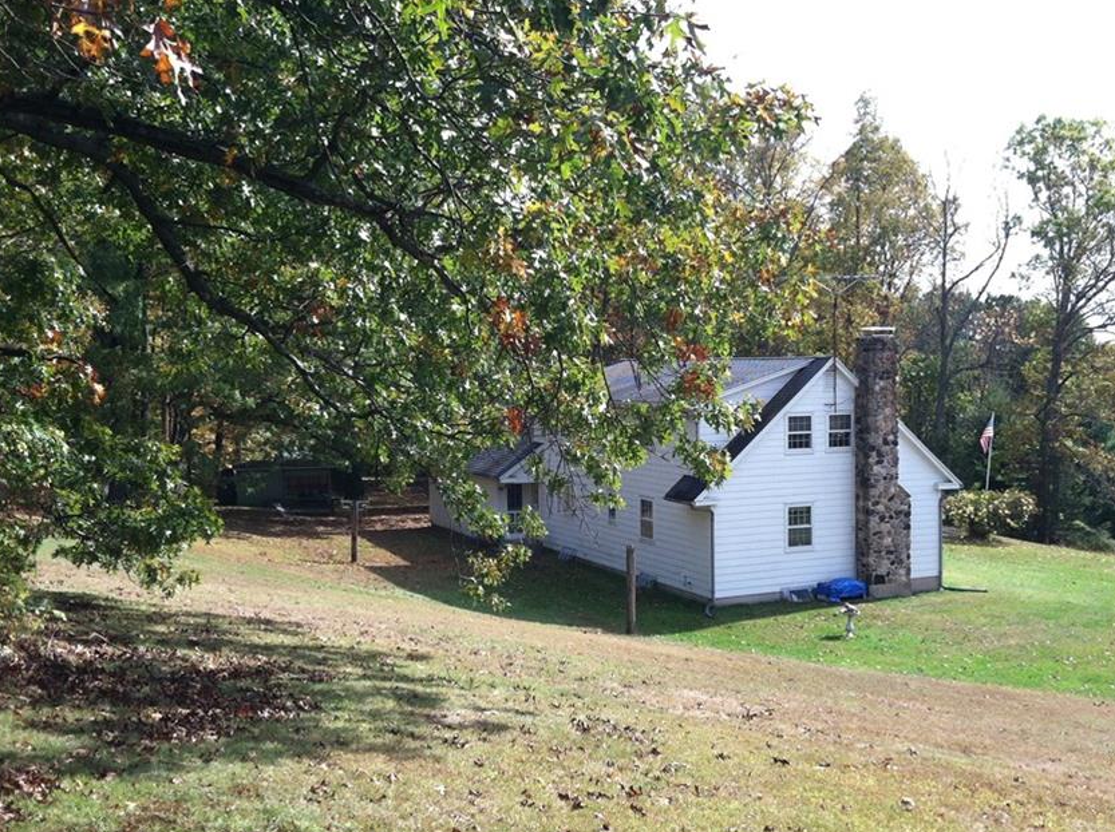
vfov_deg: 33.5
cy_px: 417
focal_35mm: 43
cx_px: 610
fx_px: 1383
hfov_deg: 43.9
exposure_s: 1/390
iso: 80
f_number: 2.8
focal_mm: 3.85
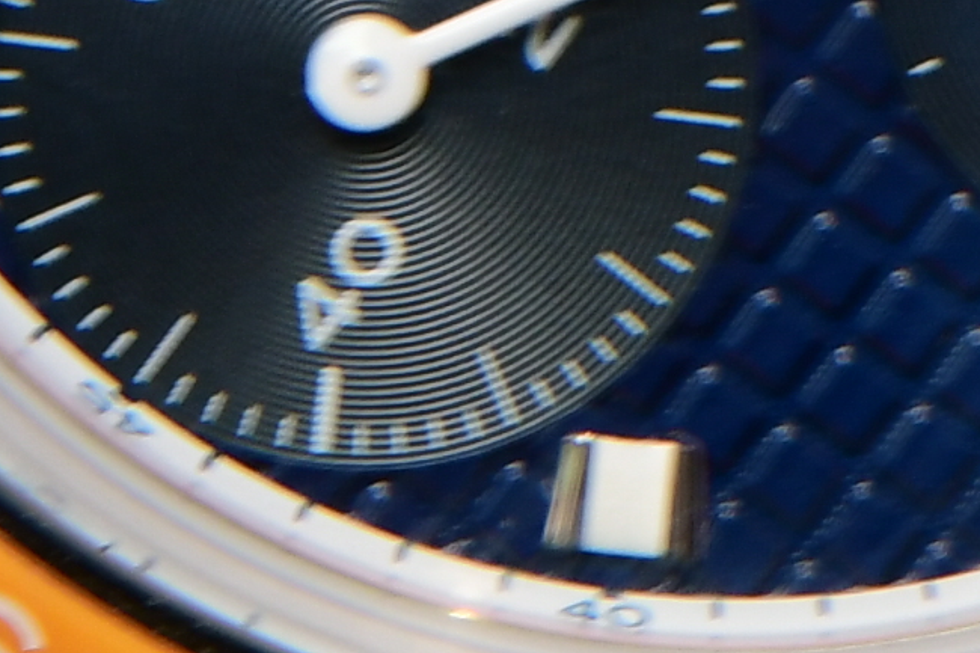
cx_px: 312
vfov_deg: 1.7
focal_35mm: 816
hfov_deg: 2.5
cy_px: -852
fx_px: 22206
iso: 400
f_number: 18
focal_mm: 85
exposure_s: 1/15
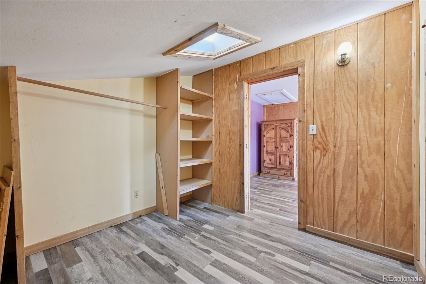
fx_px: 166
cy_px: 142
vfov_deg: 81.2
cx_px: 213
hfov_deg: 104.3
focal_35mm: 14
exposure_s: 1/2.5
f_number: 8
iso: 400
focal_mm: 14
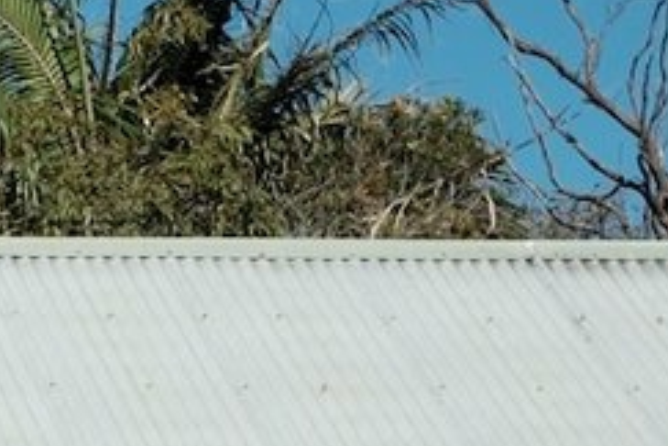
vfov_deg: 4.7
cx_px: -1314
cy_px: 1415
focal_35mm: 277
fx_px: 5139
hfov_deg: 6.7
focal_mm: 23
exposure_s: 1/300
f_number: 8
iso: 125
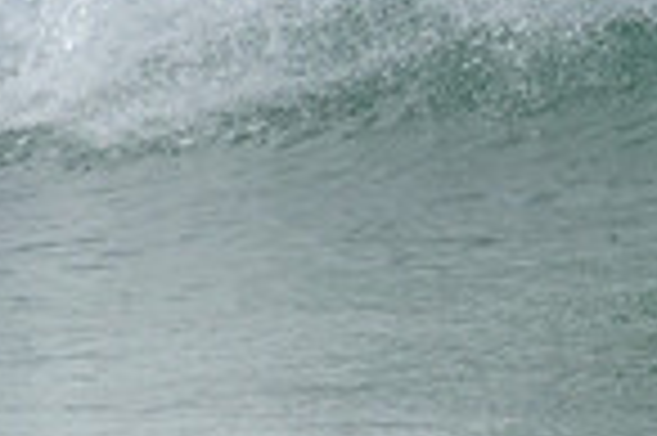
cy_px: -205
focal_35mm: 3185
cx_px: 1089
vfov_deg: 0.4
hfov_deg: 0.6
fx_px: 58061
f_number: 11
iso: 1800
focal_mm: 800
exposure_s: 1/1600
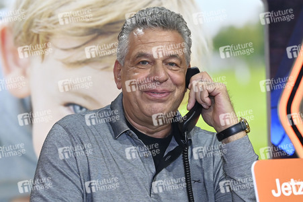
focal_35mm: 36
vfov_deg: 36.8
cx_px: 152
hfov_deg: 53.2
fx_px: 303
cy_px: 101
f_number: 4
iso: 1000
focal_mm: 36
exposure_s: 1/200
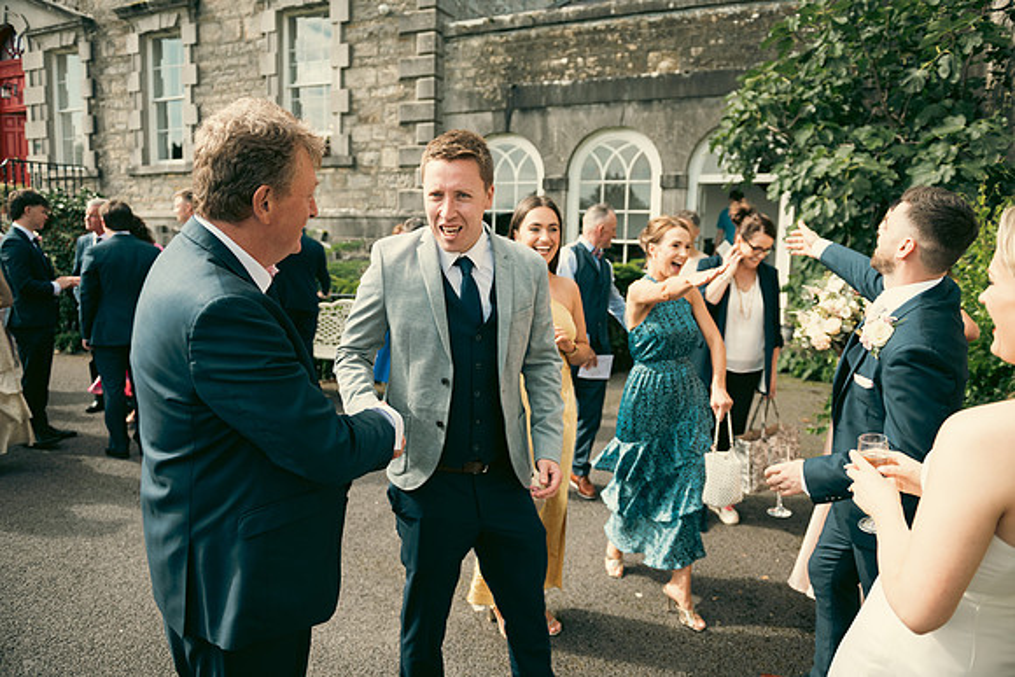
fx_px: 677
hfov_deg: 73.7
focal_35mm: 24
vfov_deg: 53.2
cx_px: 508
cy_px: 338
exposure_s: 1/640
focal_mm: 24
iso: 125
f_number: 3.5
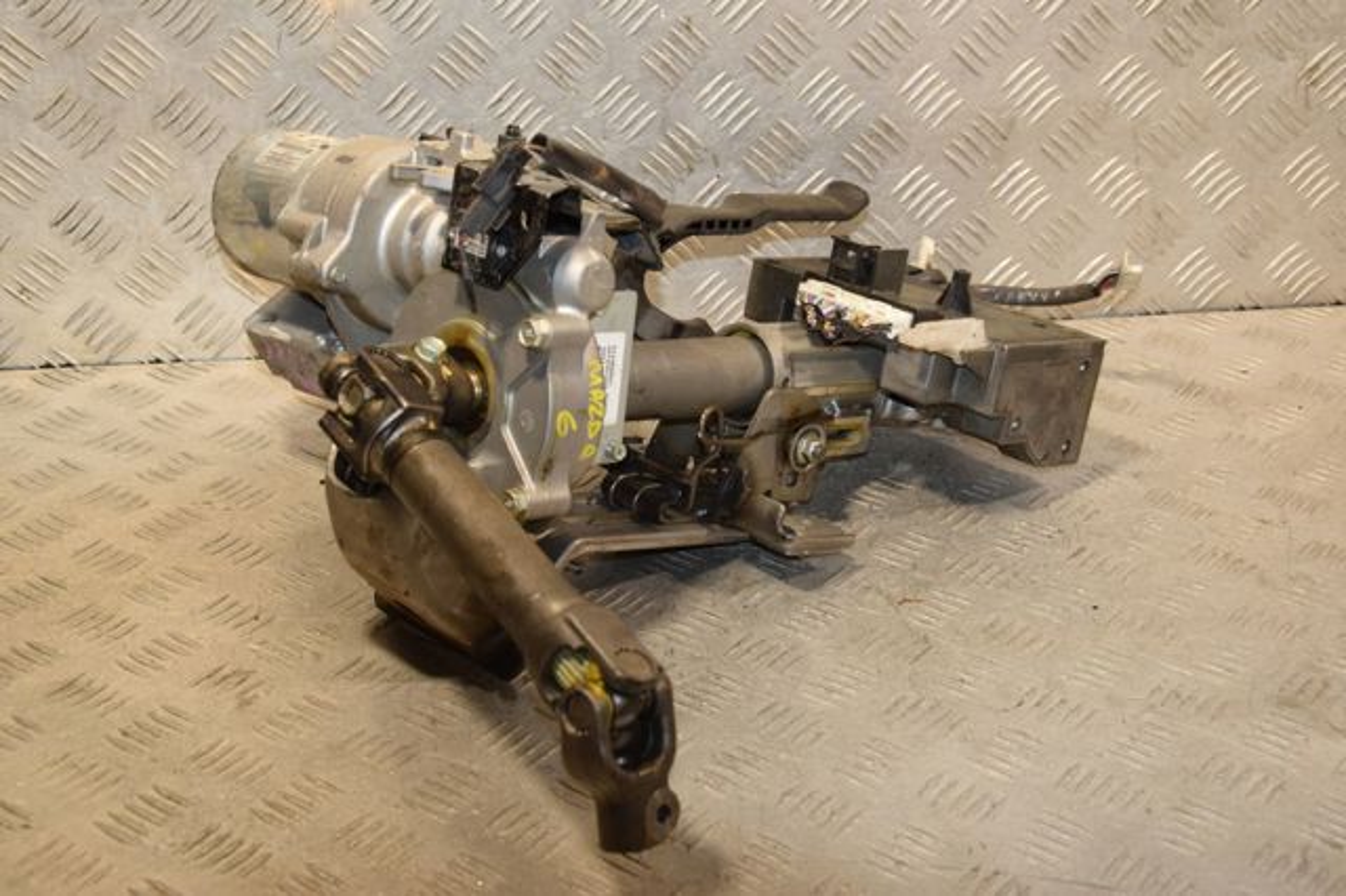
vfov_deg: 21.5
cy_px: 448
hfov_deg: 31.9
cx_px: 673
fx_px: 2354
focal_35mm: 63
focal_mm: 42
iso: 800
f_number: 6.3
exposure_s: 1/200
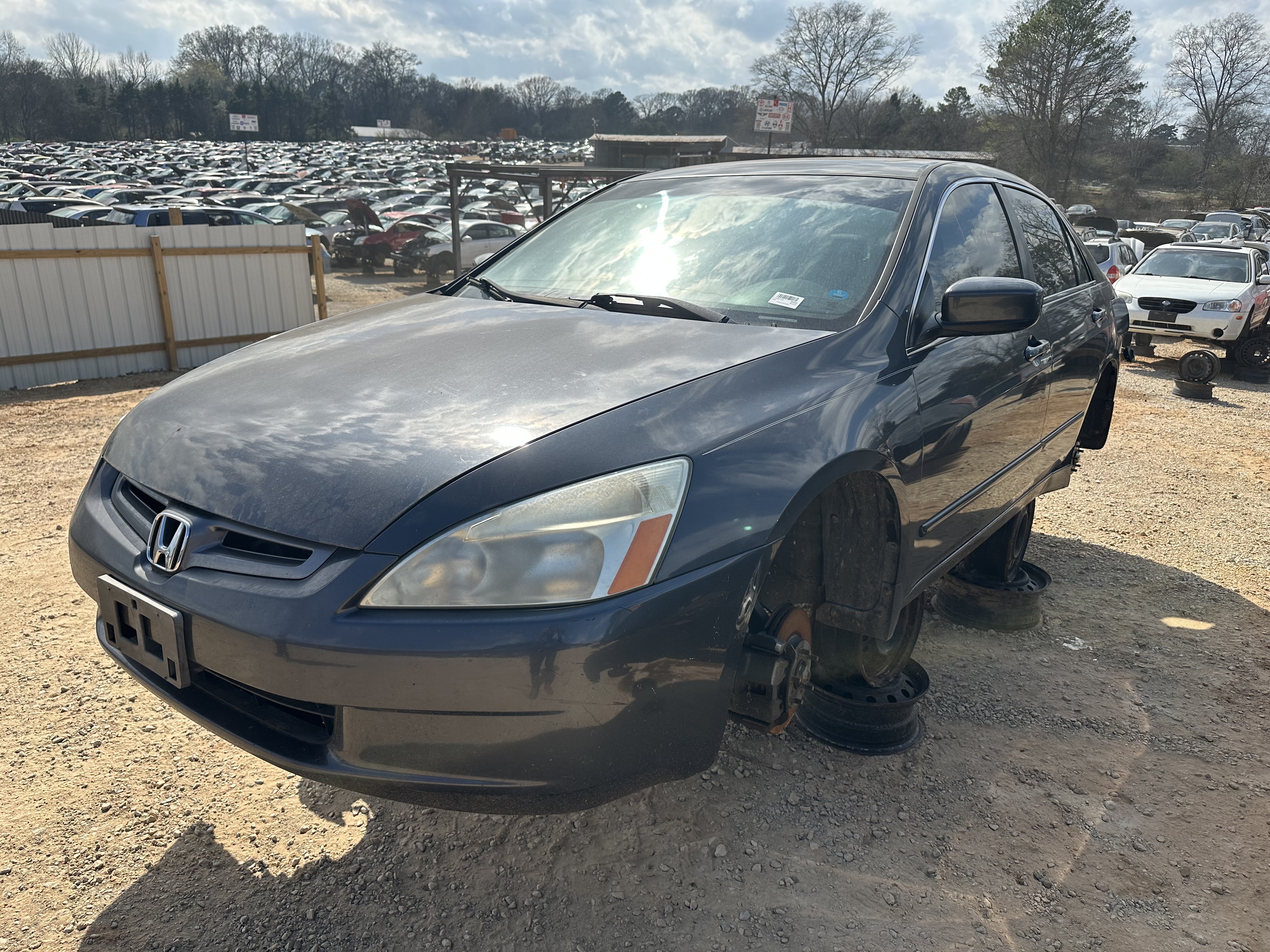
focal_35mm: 24
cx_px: 635
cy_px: 476
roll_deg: -1.1
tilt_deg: -19.4
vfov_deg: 56.8
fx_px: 881
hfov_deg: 71.6
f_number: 1.78
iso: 80
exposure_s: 1/4545
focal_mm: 6.86
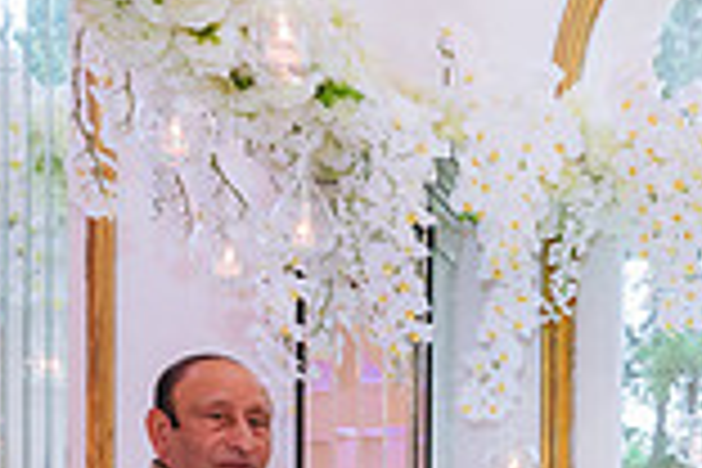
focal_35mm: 89
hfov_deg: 20.6
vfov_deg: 14.1
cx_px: 950
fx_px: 1735
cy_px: 749
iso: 800
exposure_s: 1/200
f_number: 2.8
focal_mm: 24
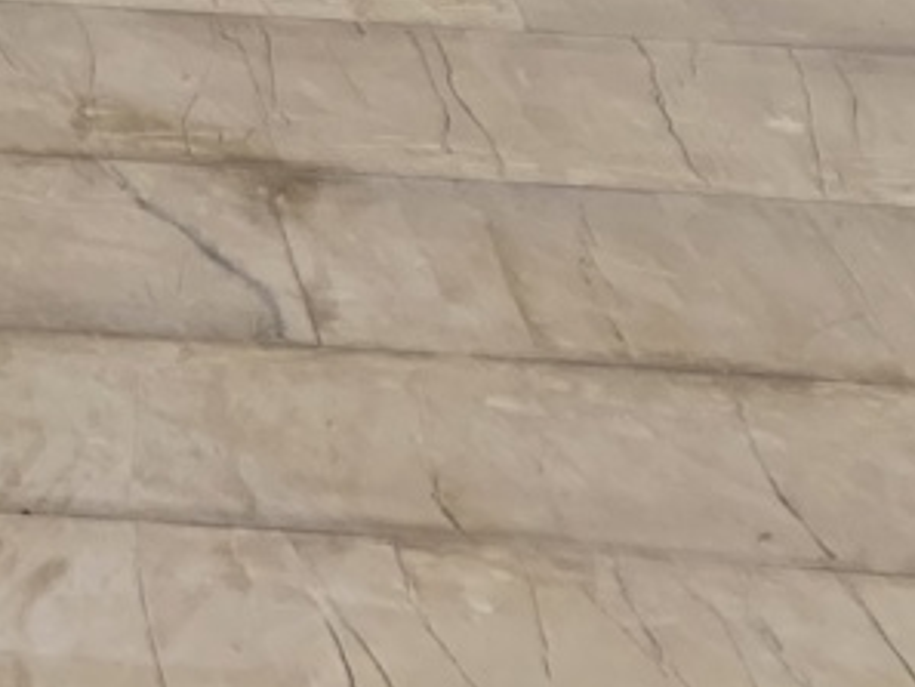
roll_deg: -1.4
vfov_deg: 7.2
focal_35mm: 181
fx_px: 4786
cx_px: -1038
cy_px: -1503
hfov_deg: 10.0
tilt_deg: -8.8
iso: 20
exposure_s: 1/656
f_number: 1.8
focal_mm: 3.99
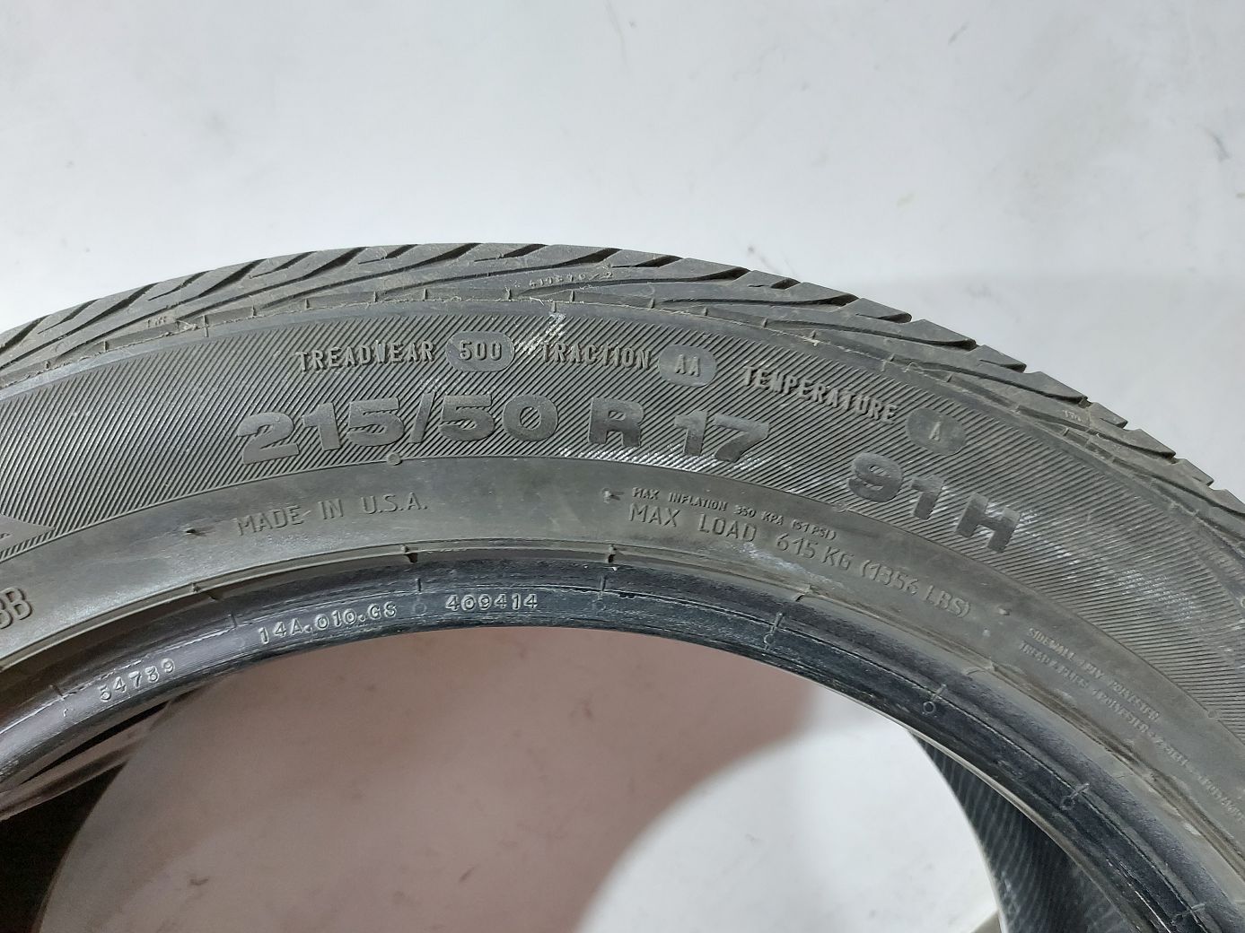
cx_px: 622
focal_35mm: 24
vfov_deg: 56.8
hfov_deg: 71.6
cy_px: 466
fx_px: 863
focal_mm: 5.23
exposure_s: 1/25
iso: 250
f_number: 1.8
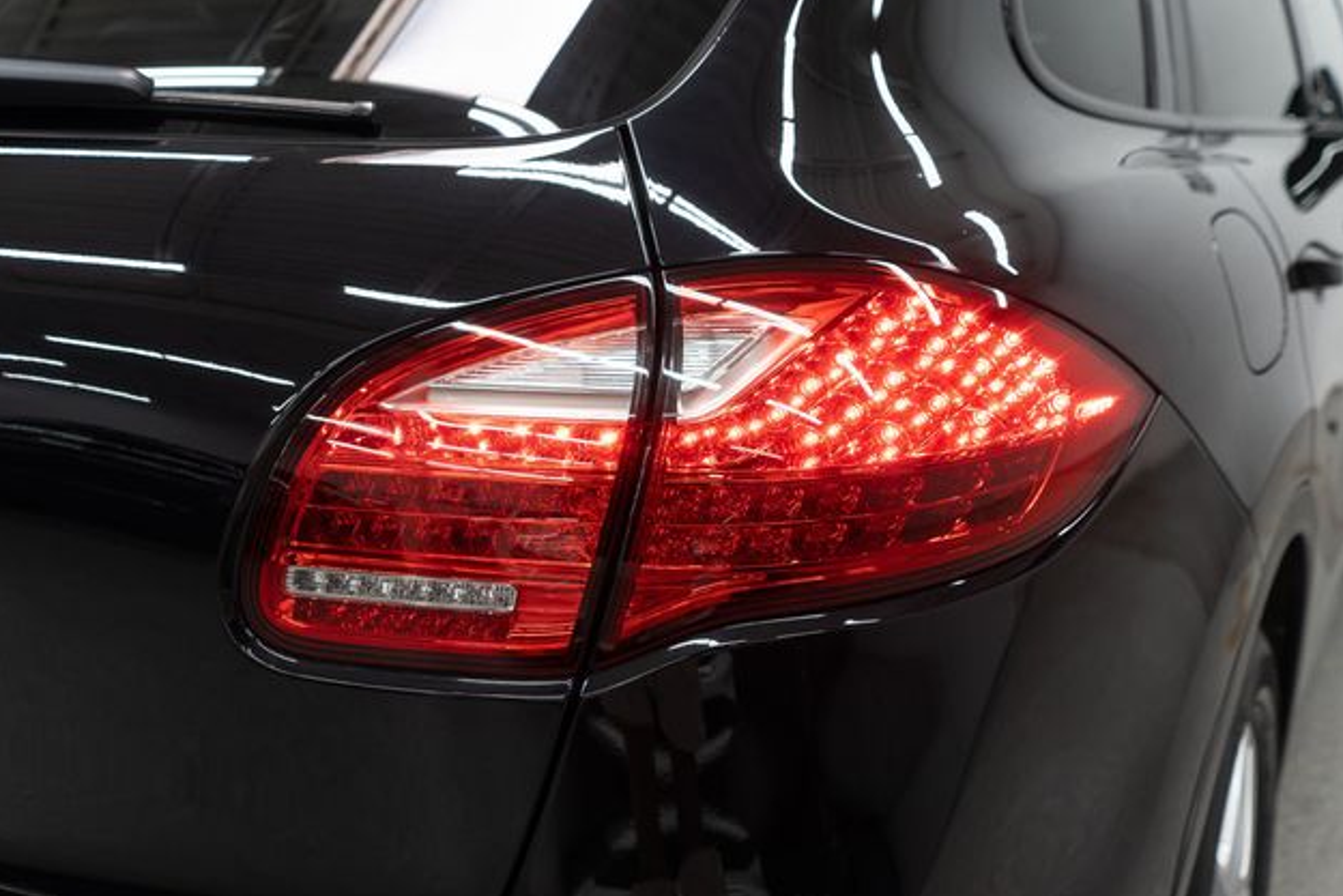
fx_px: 1604
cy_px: 442
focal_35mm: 43
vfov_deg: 31.2
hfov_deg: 45.4
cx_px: 664
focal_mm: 28
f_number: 3.2
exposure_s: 1/50
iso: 200
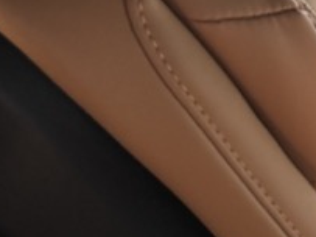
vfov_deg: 9.0
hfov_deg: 10.8
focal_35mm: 164
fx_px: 1496
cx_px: 679
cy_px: 6
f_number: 1.6
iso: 40
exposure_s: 1/234
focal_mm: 5.96
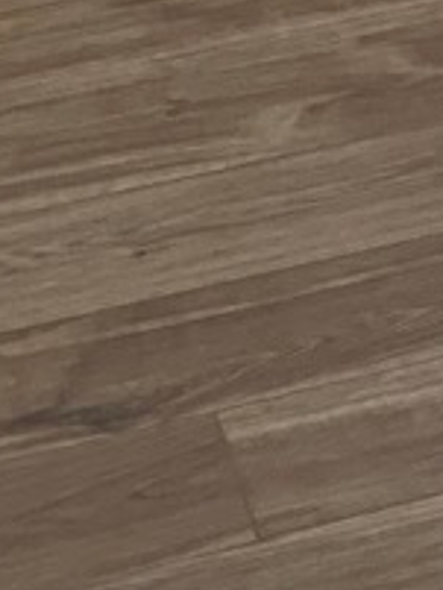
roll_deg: -1.8
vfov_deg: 6.9
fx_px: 4449
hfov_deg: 4.6
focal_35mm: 261
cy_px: -1086
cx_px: 2406
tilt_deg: -10.6
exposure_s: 1/121
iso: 32
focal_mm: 4.25
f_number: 1.8
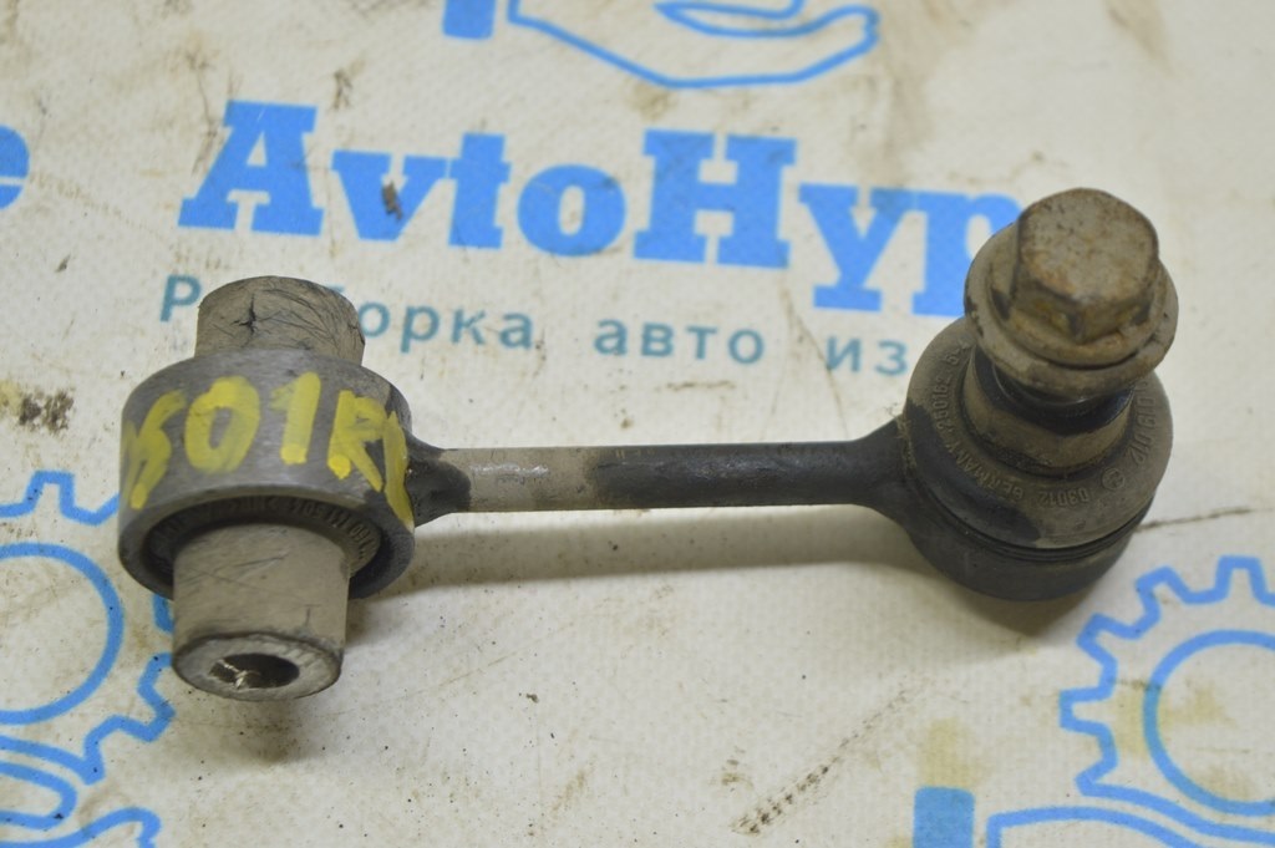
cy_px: 424
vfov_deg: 16.5
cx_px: 638
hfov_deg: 24.6
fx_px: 2919
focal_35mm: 82
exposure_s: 1/20
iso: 400
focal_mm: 55
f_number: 5.6
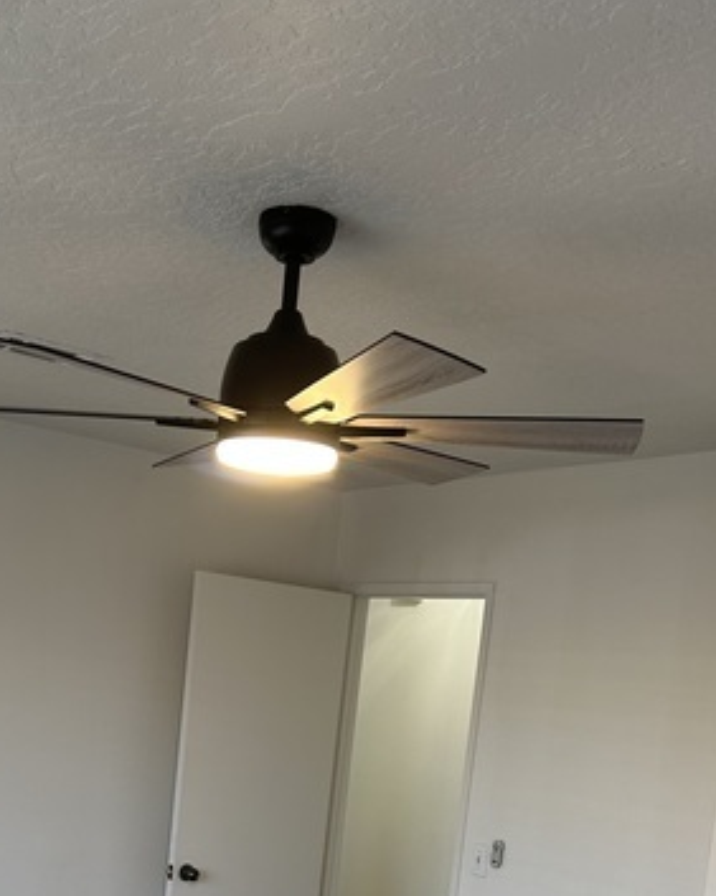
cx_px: 234
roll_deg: -5.8
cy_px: 836
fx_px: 1273
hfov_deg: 31.2
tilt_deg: -5.7
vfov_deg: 36.0
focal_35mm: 48
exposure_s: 1/60
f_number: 1.5
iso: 64
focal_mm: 5.7
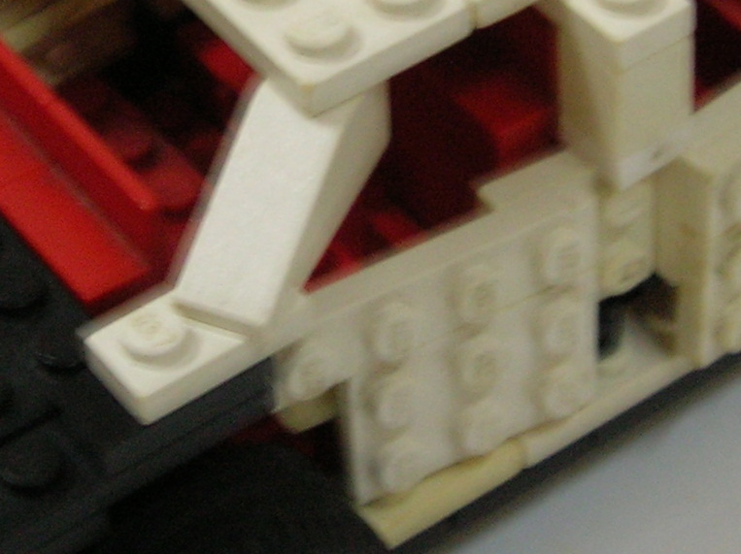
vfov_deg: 11.7
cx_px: 427
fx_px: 2695
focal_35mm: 126
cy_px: 119
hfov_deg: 15.6
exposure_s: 1/4.7
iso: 100
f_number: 3.1
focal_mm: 7
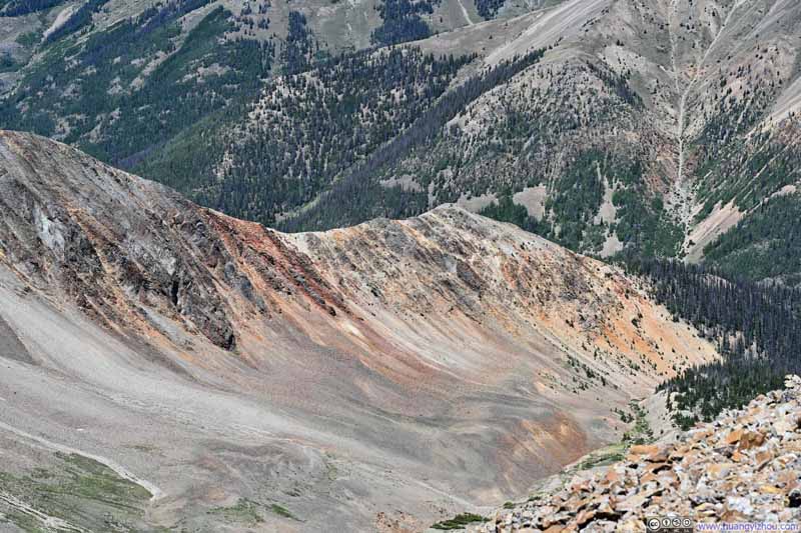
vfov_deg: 17.3
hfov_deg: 25.7
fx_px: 1757
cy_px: 266
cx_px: 400
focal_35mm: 79
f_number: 8
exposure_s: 1/320
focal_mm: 79
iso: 64
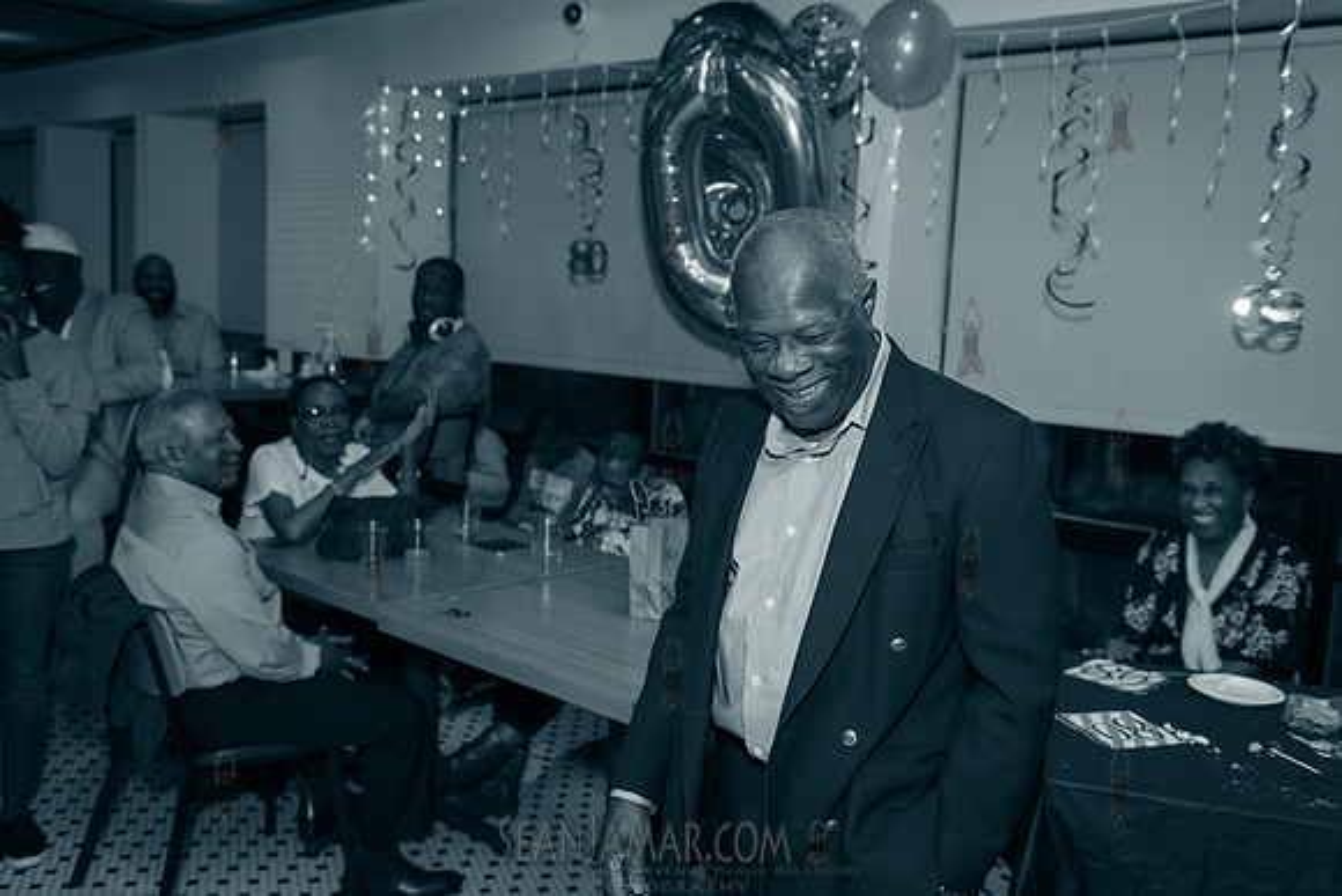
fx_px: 1193
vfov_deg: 41.1
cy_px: 448
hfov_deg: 58.7
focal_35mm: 32
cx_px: 671
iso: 1250
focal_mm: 32
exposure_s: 1/400
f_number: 3.5
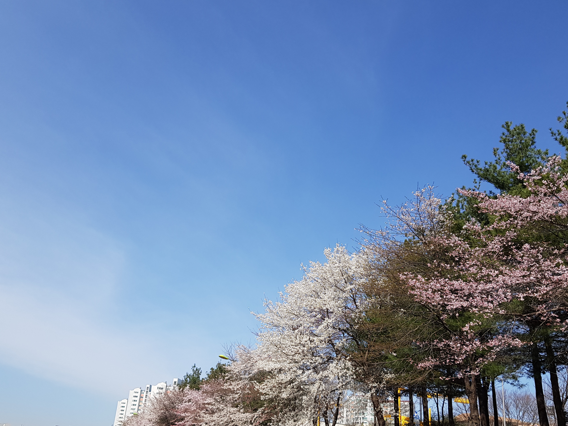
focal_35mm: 34
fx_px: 558
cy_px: 262
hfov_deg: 53.9
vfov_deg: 41.5
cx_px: 295
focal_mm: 4.2
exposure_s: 1/2448
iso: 40
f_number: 1.7
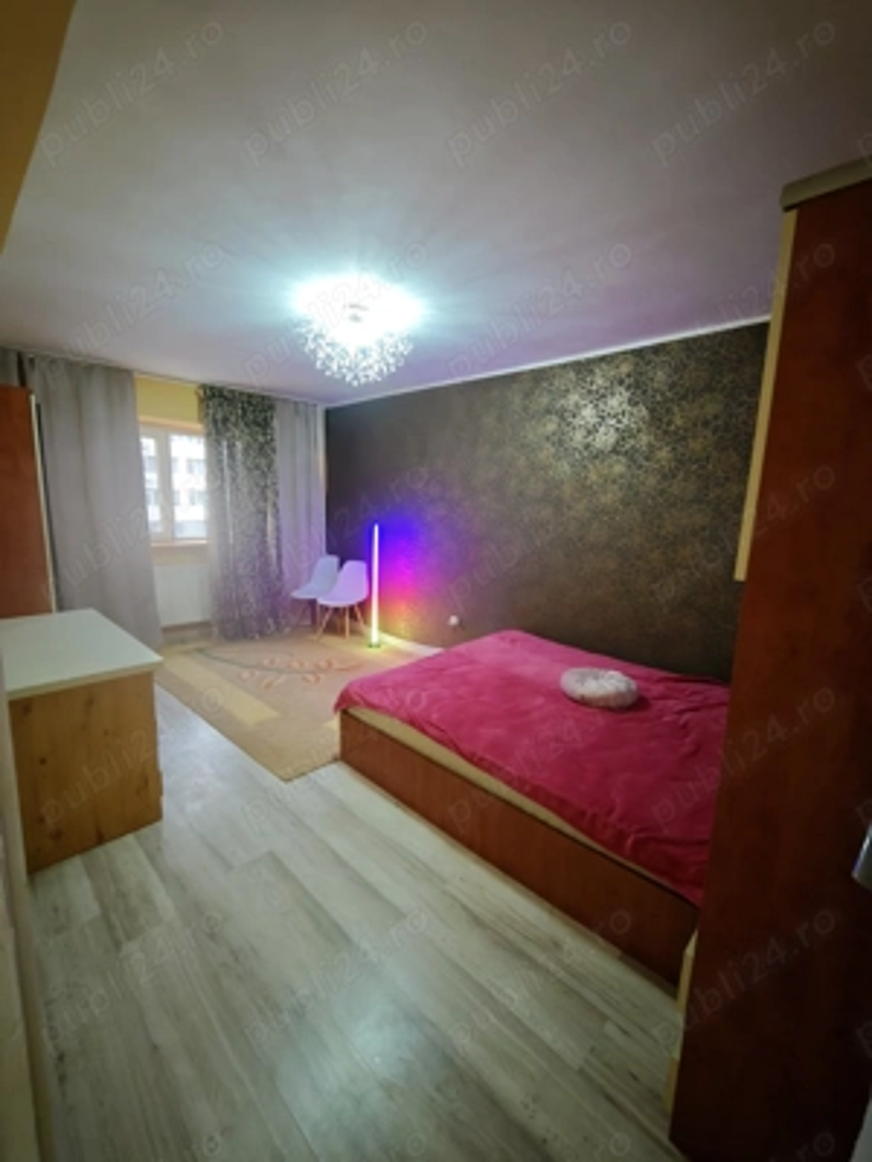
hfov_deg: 85.7
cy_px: 581
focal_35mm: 14
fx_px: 470
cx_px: 436
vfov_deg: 102.1
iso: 2000
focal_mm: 2.13
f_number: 2.2
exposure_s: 1/16.7
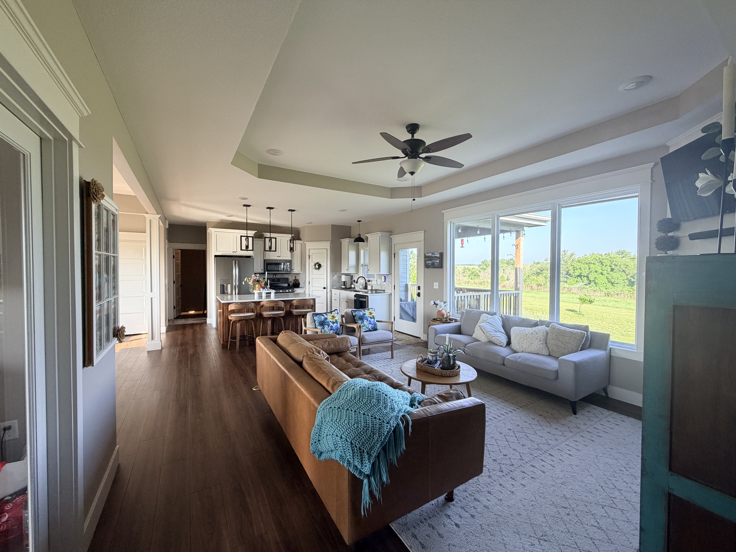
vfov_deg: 85.7
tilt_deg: -1.8
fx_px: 298
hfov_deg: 102.1
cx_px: 368
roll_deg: +0.0
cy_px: 276
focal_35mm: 14
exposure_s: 1/121
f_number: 2.2
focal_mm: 2.22
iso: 160
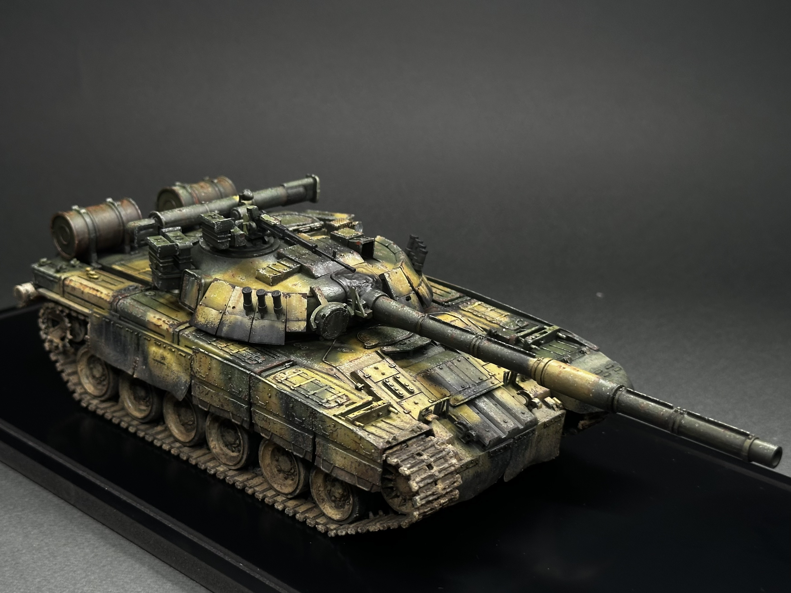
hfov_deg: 39.7
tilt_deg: -20.1
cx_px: 396
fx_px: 1097
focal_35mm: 48
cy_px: 296
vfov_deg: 30.3
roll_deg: -0.8
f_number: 1.78
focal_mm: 6.86
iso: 80
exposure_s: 1/78
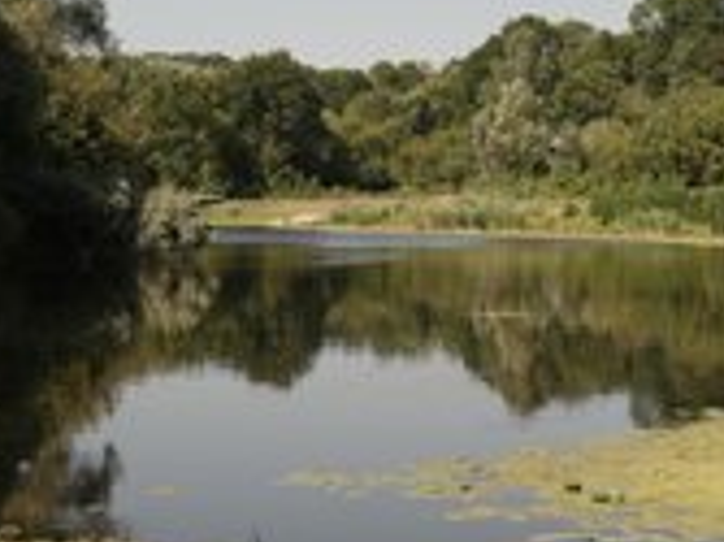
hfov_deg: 19.7
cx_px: 520
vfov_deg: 14.9
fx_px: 2069
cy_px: 301
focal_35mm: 99
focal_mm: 43
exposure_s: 1/200
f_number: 2.8
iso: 100
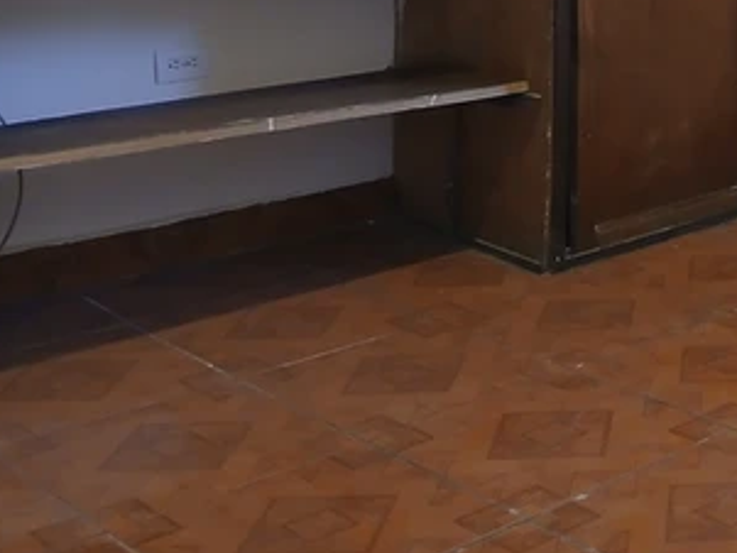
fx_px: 1470
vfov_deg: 20.0
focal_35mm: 69
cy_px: -108
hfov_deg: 25.1
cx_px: 903
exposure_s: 1/40
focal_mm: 3.98
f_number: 1.8
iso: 250
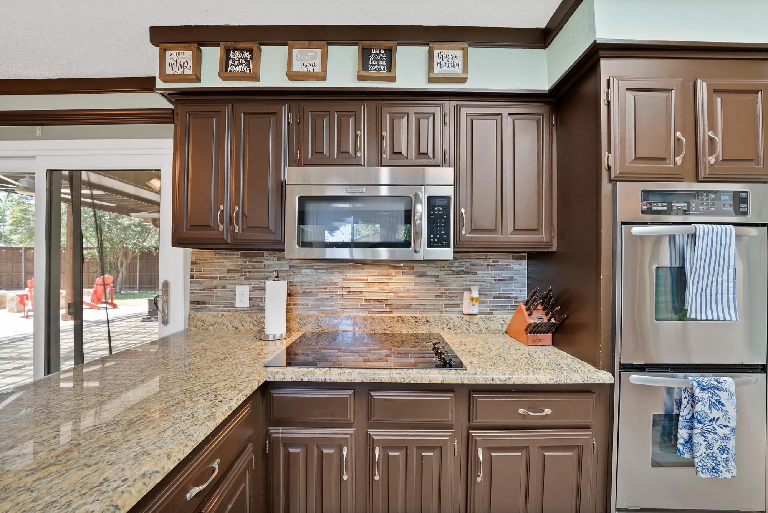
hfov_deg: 112.6
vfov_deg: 90.1
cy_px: 256
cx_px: 384
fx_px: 256
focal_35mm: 12
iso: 640
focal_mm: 12
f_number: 9
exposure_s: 1.3
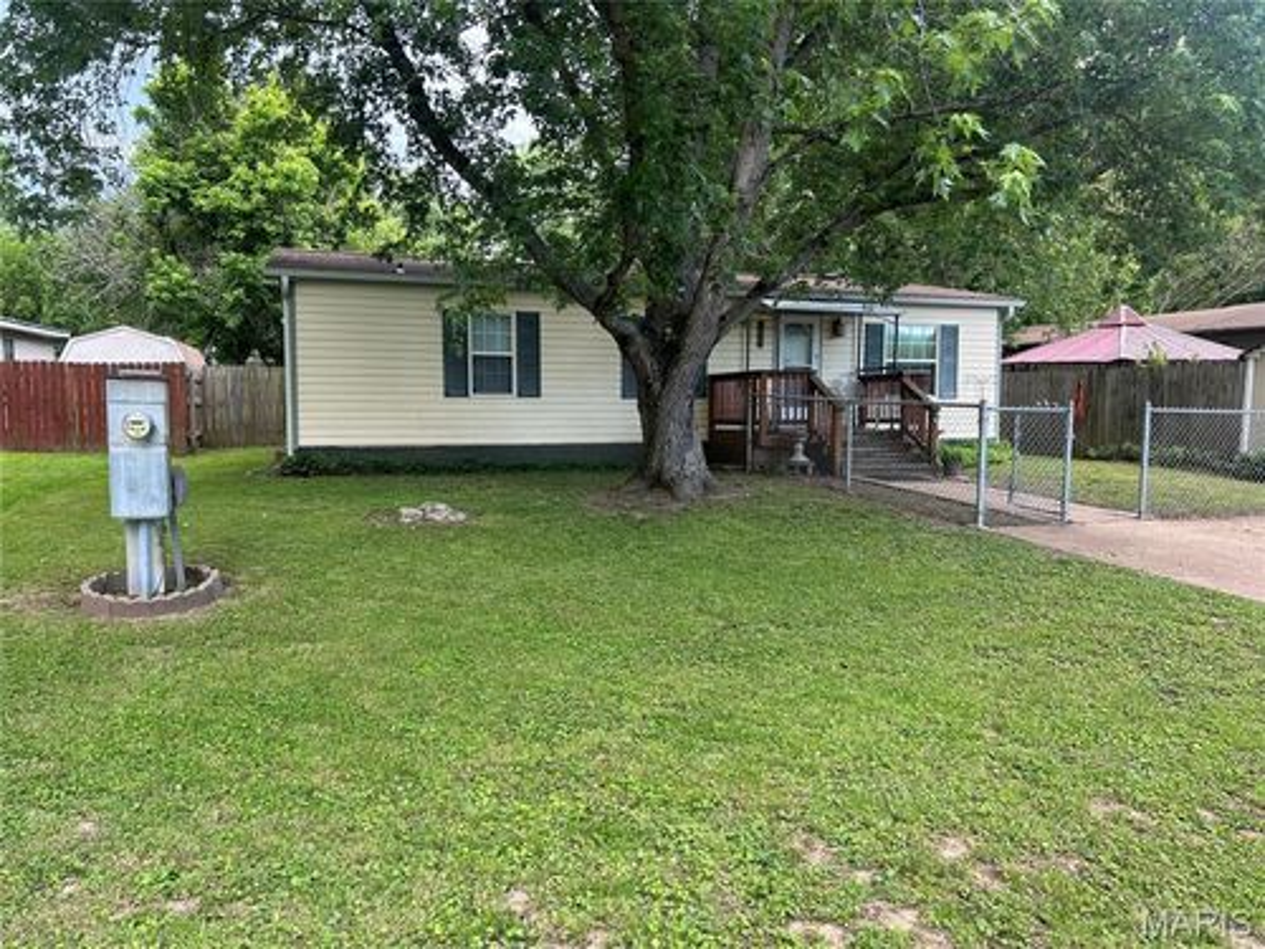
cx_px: 632
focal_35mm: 26
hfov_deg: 67.3
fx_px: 950
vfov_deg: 53.1
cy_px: 474
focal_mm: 5.7
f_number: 1.5
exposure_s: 1/218
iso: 40
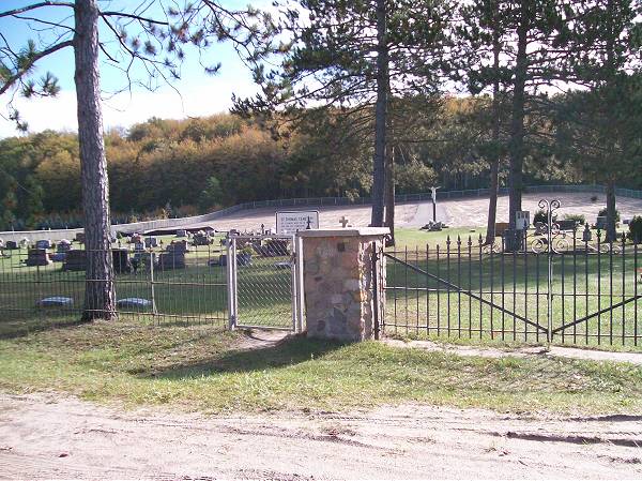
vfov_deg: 39.6
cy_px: 240
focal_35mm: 36
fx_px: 667
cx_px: 321
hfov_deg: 51.4
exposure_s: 1/550
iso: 80
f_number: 2.7
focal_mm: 6
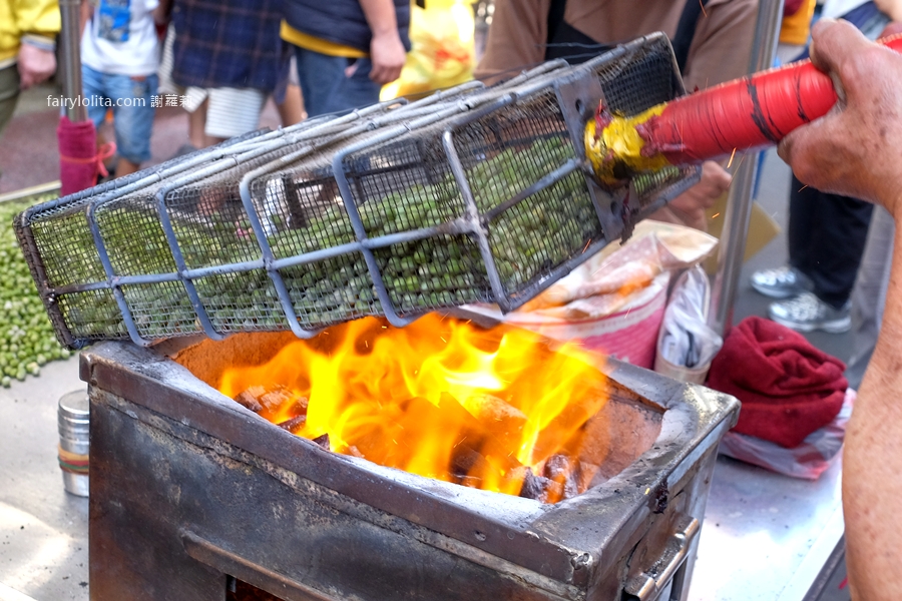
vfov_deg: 37.9
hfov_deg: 54.4
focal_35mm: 35
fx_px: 877
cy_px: 300
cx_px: 451
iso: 1000
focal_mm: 23
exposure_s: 1/125
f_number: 5.6
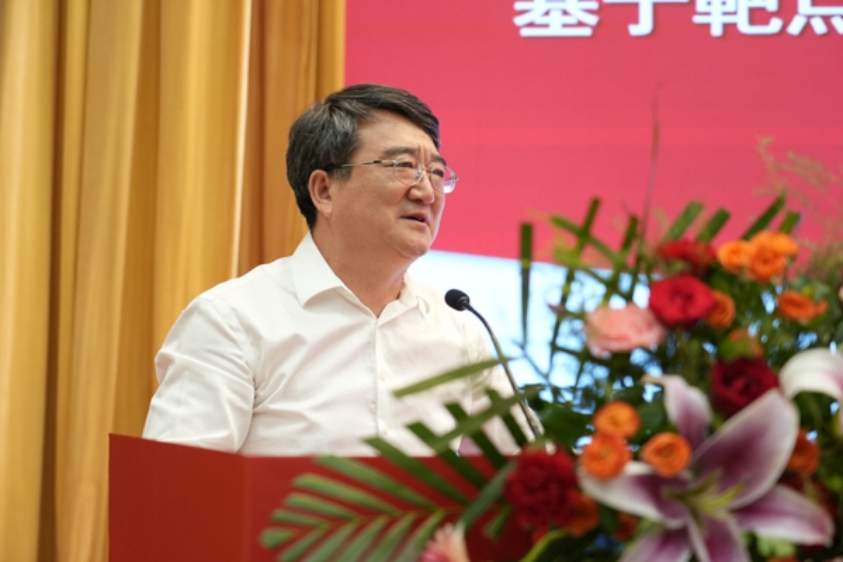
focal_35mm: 59
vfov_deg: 23.0
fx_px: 1381
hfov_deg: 33.9
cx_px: 422
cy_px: 281
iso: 2000
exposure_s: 1/160
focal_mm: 59
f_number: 4
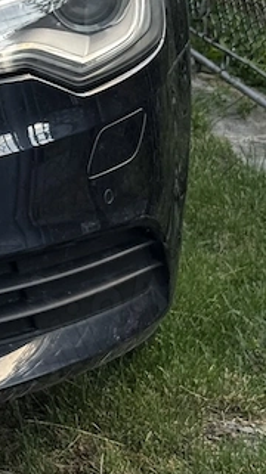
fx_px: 2049
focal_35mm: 163
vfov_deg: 13.0
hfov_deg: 6.9
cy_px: -18
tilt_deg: -7.0
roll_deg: -0.6
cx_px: -426
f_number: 1.78
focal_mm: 6.76
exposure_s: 1/135
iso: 64
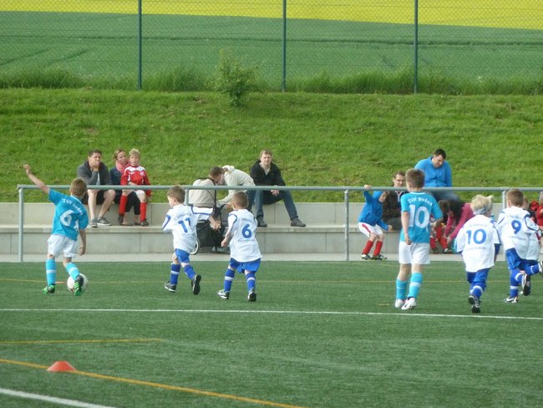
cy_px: 197
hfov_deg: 6.1
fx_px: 5069
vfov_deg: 4.6
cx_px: 252
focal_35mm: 323
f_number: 4.9
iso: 400
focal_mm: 49.2
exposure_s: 1/250
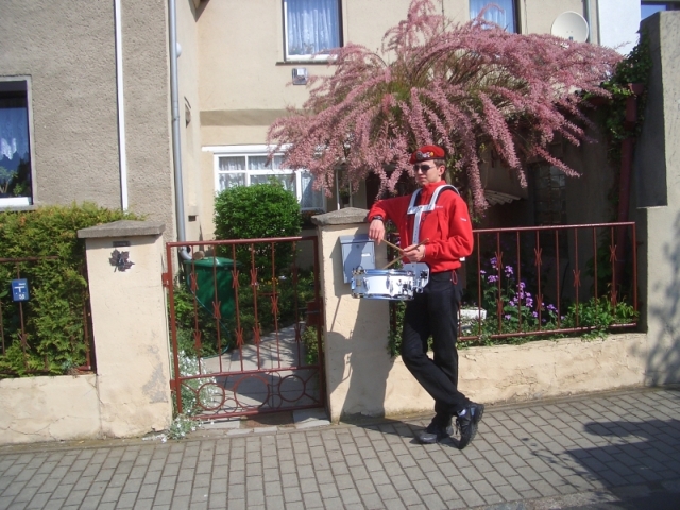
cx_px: 340
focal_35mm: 35
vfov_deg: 40.7
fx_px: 688
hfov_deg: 52.6
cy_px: 255
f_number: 4.3
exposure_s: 1/640
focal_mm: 5.8
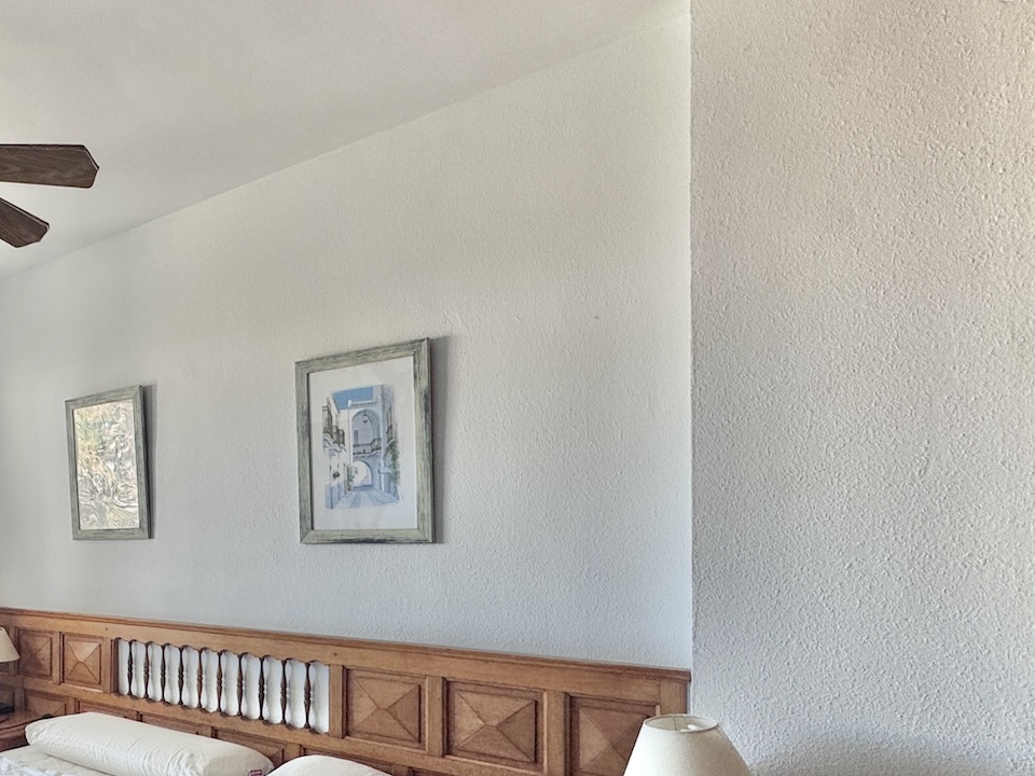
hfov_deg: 54.3
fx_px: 837
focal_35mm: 28
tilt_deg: -0.3
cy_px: 543
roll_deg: +1.8
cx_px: 83
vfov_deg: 48.5
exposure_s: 1/261
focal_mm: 2.22
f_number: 2.2
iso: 40
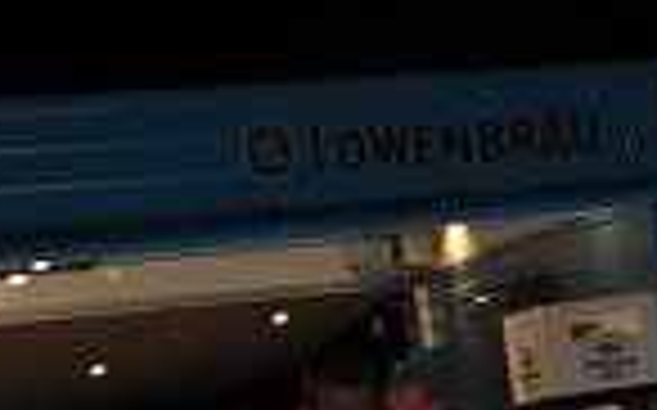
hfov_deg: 13.9
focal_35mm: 148
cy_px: 381
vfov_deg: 8.8
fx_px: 2648
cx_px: 700
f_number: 2.8
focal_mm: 7.9
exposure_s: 1/60
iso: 200
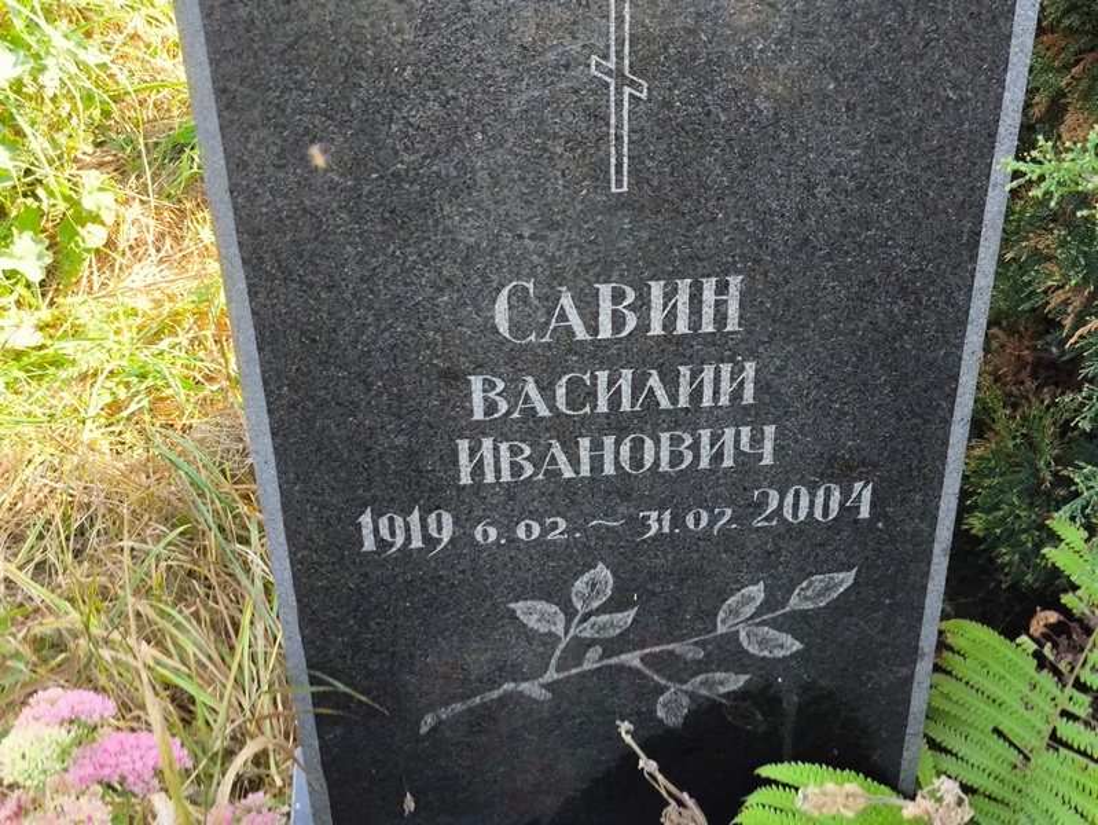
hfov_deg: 38.2
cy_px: 412
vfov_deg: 29.1
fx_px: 1587
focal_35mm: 50
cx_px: 549
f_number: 1.7
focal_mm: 4.71
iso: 80
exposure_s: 1/120
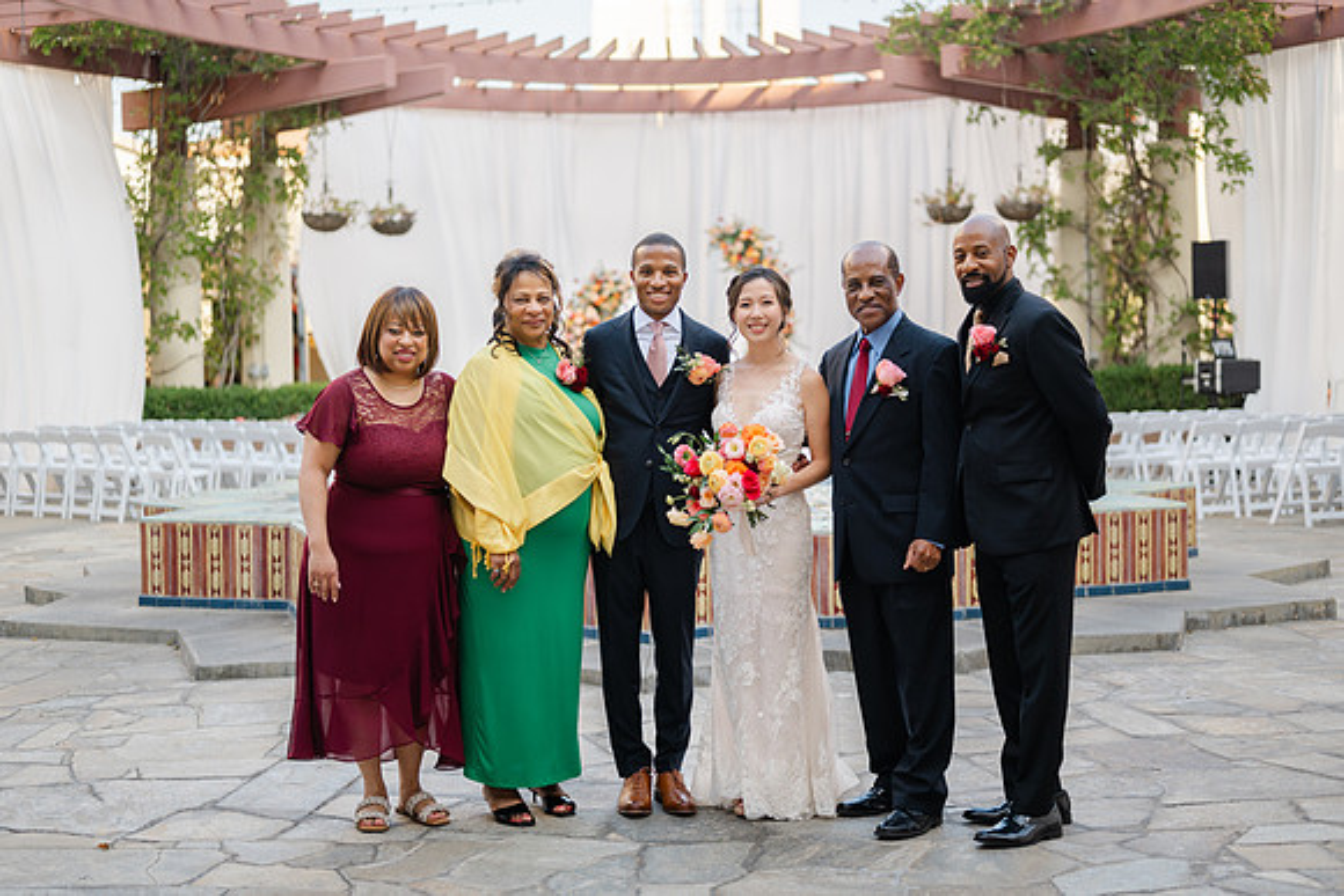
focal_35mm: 51
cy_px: 448
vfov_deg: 26.3
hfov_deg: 38.5
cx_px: 661
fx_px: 1923
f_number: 1.8
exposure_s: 1/640
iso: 64
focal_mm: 50
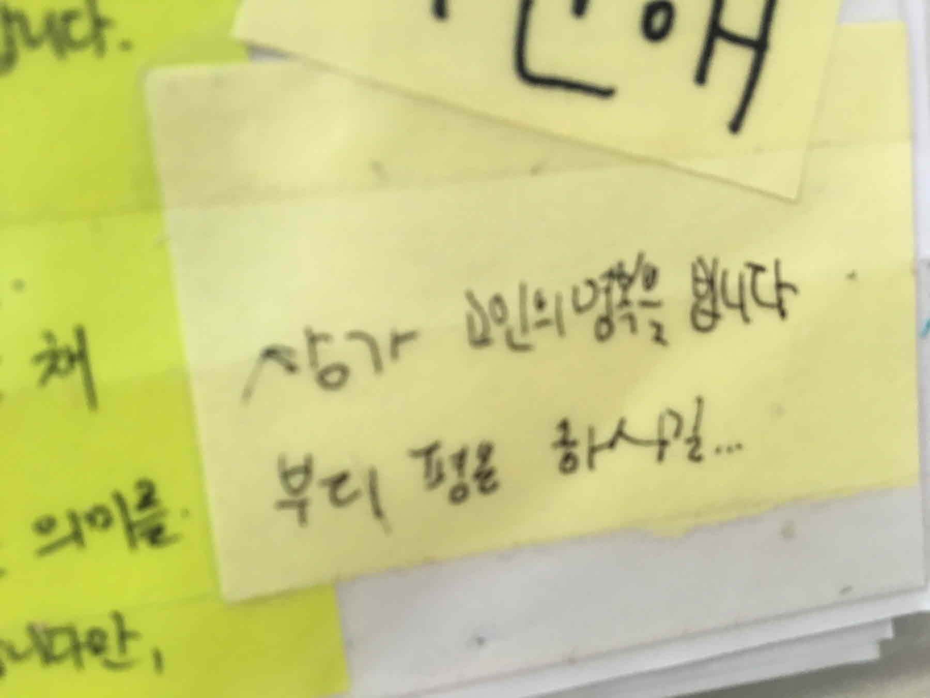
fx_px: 779
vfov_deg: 48.2
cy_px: 349
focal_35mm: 29
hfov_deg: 61.7
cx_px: 465
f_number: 2.2
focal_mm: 4.15
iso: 40
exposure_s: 1/30
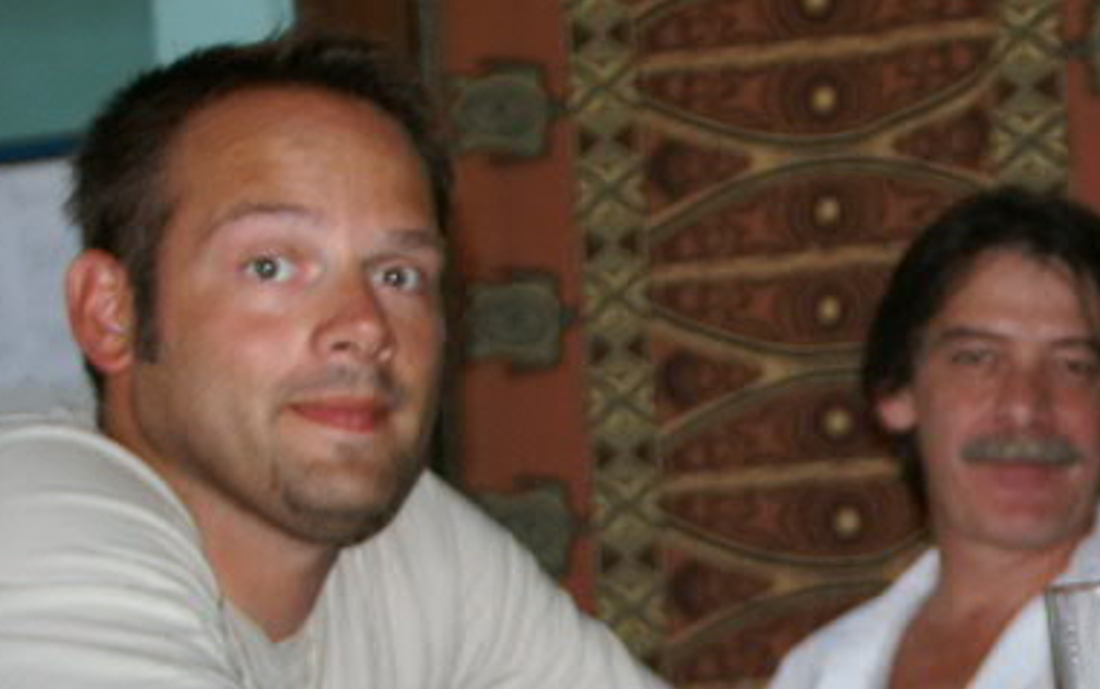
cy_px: 909
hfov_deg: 12.6
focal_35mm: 157
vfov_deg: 8.2
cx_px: 1717
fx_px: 4709
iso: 200
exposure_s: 1/60
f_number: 3.5
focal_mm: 26
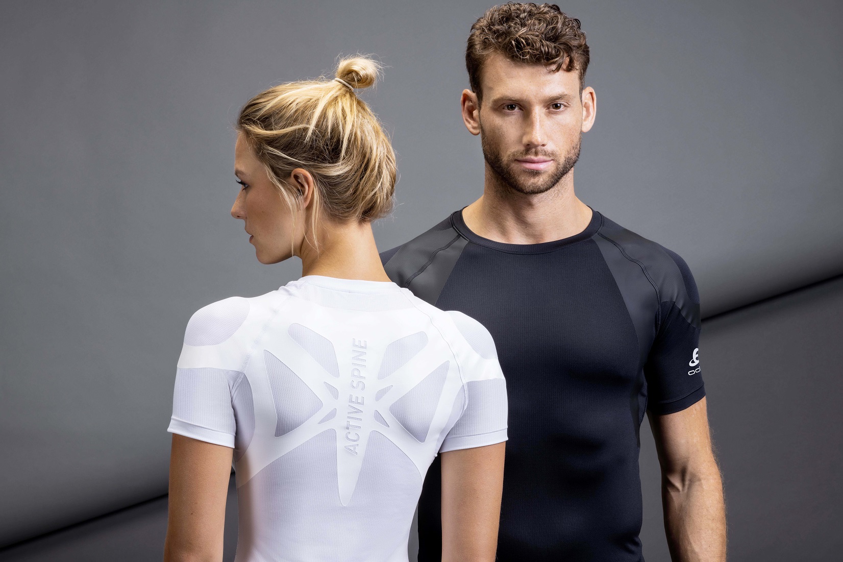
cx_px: 422
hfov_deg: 23.9
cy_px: 281
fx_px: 1990
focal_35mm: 85
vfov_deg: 16.1
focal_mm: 85
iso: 100
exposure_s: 1/250
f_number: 16
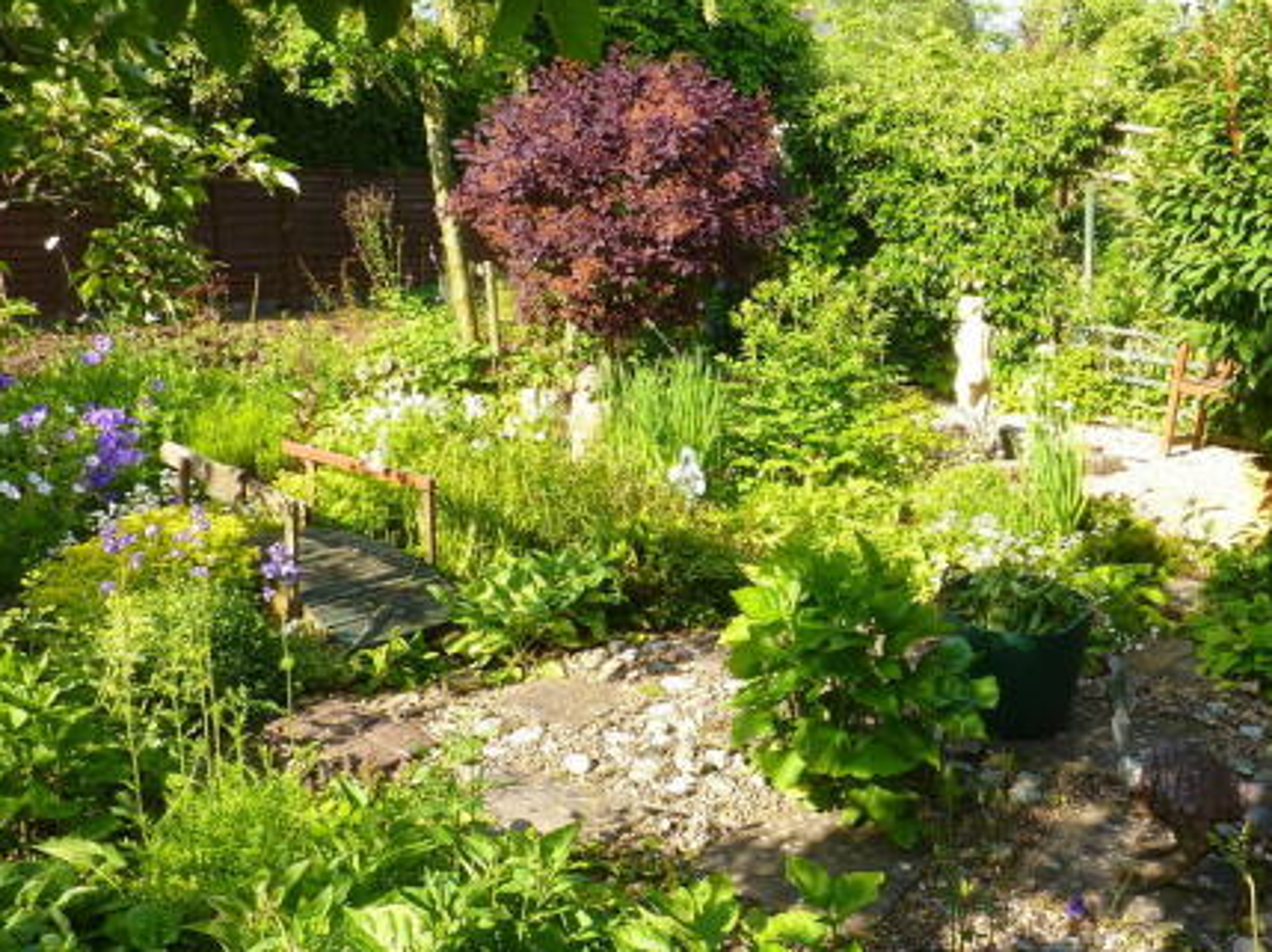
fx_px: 1248
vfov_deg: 41.7
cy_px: 494
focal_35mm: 34
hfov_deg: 53.4
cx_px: 790
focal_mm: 4.1
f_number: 4
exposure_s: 1/160
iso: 80
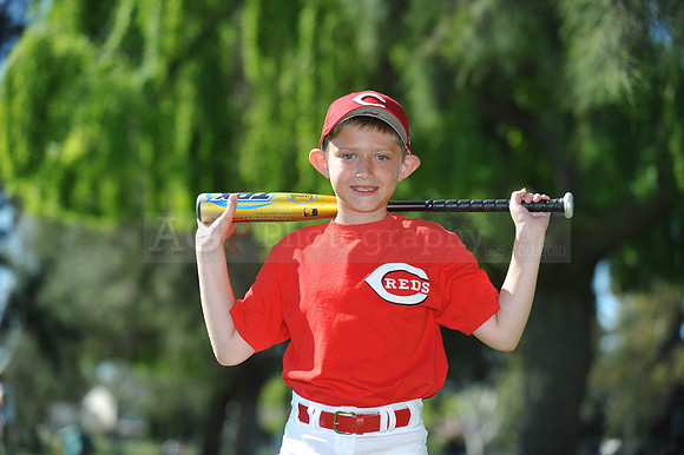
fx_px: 2127
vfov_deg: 12.2
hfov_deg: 18.3
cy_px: 228
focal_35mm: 112
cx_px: 342
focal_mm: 112
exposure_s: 1/1000
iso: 200
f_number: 4
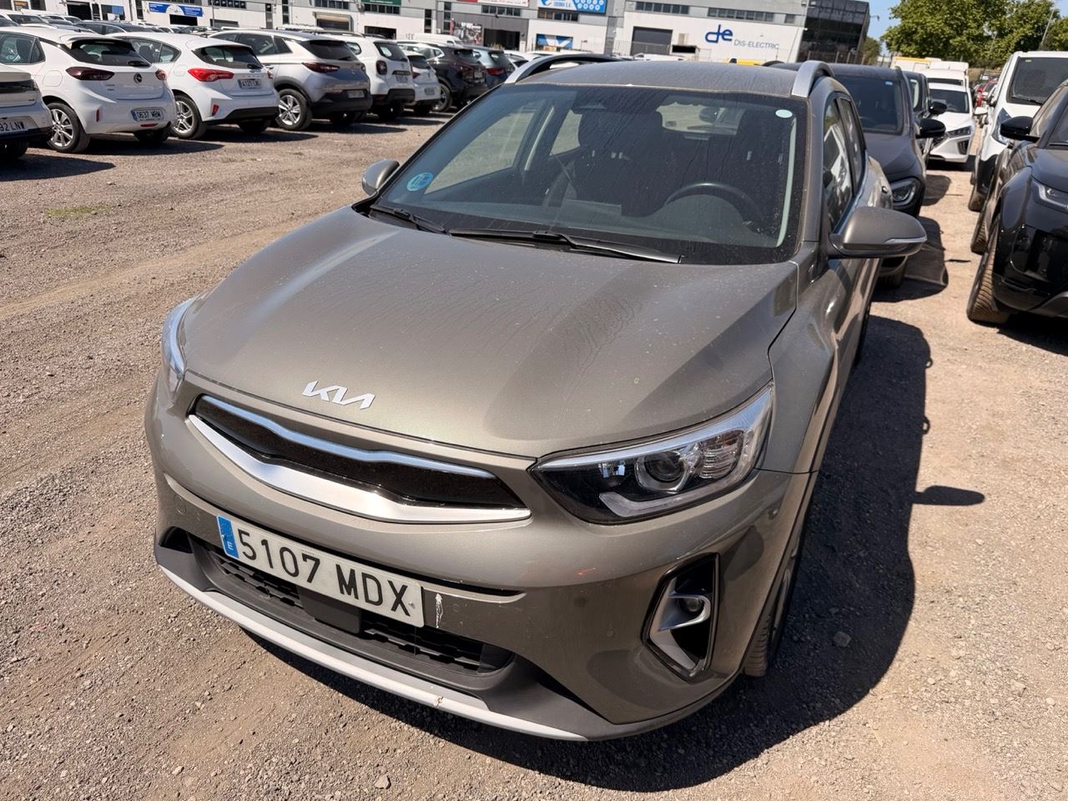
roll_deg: -4.7
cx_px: 534
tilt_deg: -26.1
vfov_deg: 56.8
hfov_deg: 71.6
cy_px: 400
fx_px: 740
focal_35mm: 24
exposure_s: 1/6173
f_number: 1.78
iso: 80
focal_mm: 6.76
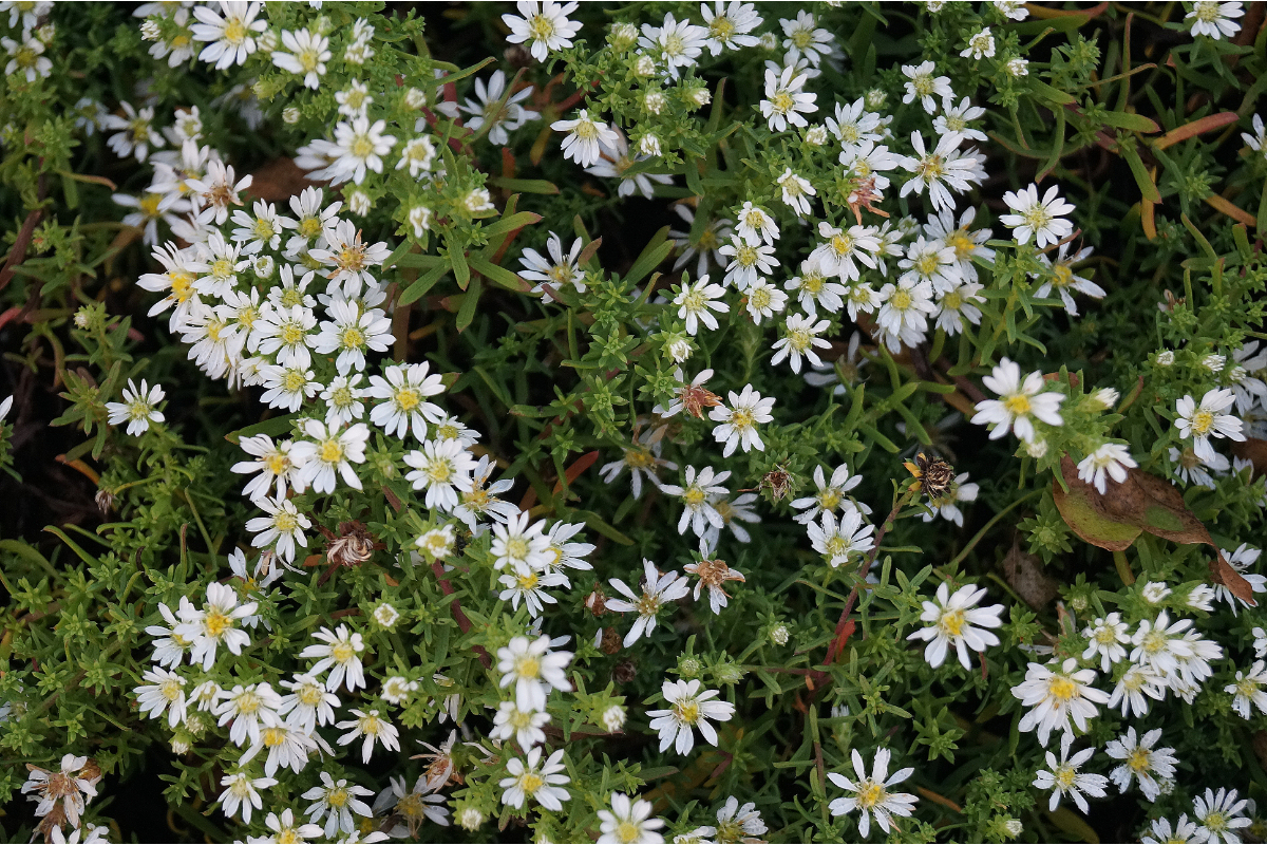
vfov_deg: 16.6
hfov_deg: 24.6
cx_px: 634
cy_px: 422
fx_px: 2903
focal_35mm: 82
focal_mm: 55
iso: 800
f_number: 5.6
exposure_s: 1/160
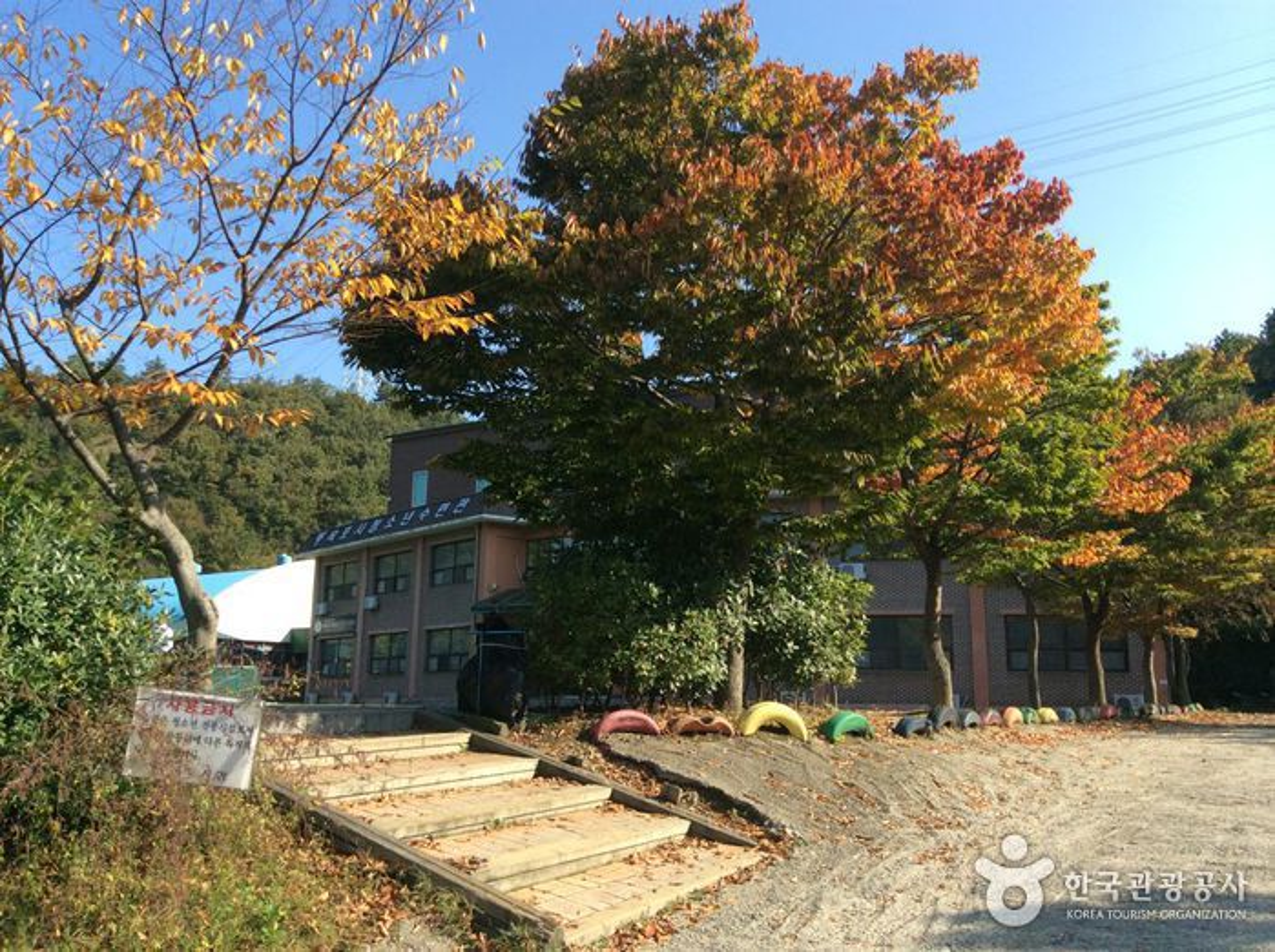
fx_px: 1214
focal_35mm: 33
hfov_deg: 55.4
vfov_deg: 42.8
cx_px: 638
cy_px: 476
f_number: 2.4
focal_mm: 3.3
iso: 32
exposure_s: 1/706
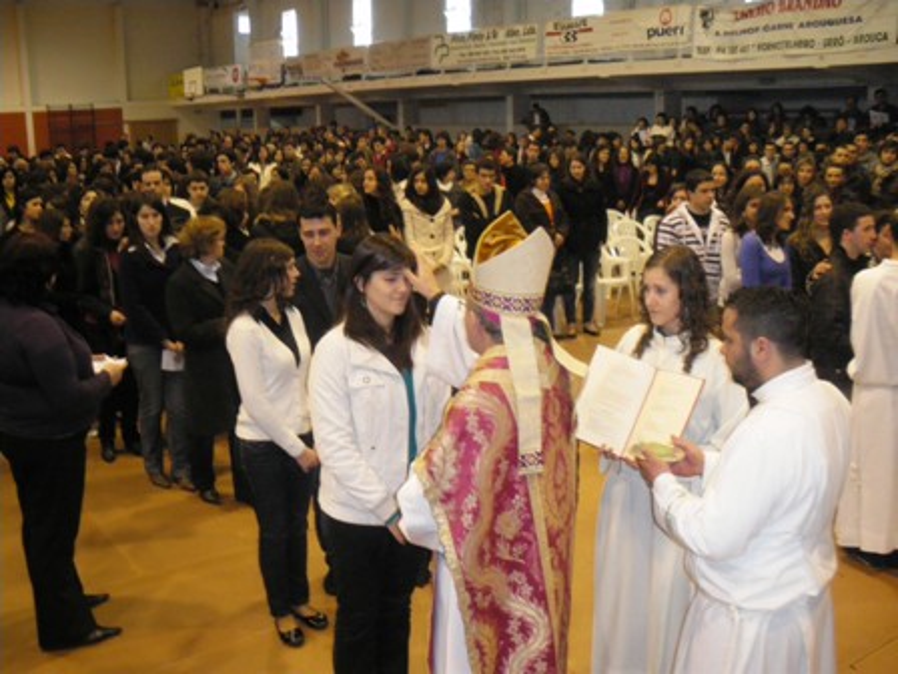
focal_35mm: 36
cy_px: 337
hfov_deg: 51.4
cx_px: 449
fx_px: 934
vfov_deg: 39.7
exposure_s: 1/50
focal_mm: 6.3
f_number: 3.5
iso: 400
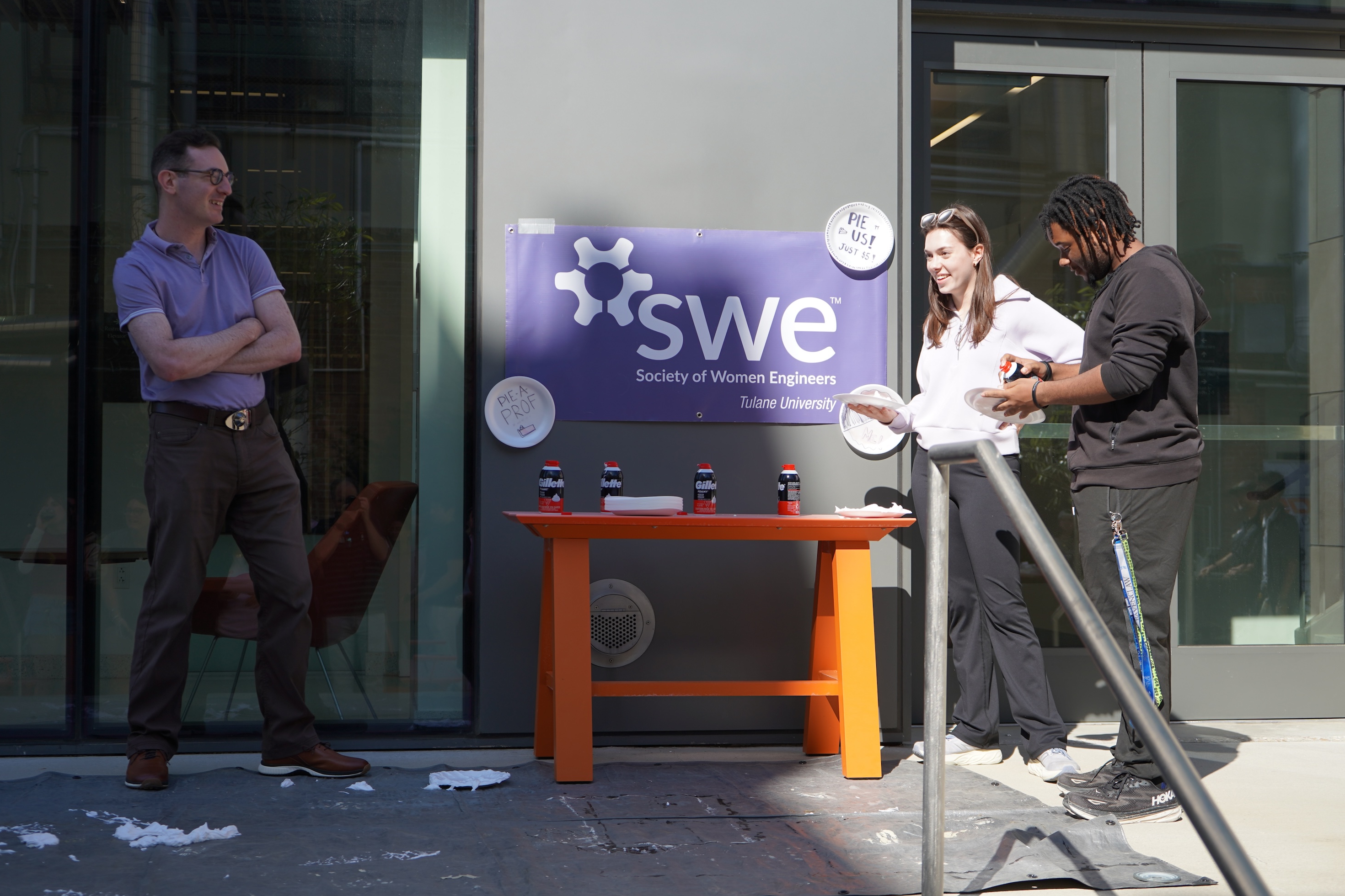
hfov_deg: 38.9
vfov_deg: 26.5
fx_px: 1905
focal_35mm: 51
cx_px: 673
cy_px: 449
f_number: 5
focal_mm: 50
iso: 100
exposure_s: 1/500
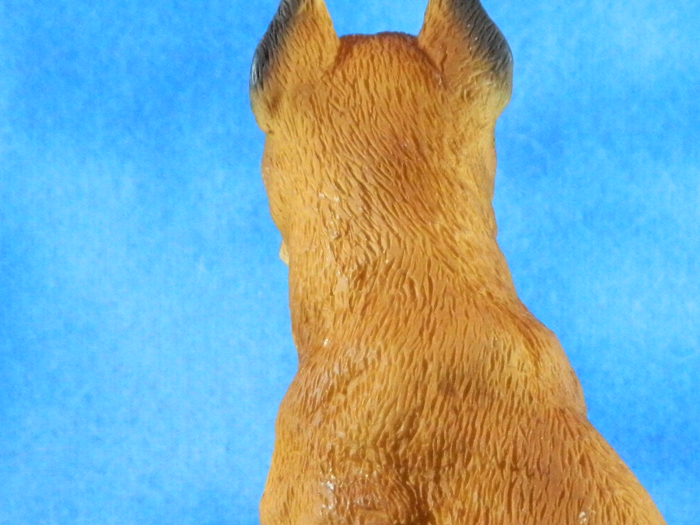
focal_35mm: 139
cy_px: 460
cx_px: 407
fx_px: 2811
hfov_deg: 14.2
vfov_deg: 10.6
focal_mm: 10.2
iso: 400
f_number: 3.8
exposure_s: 1/25
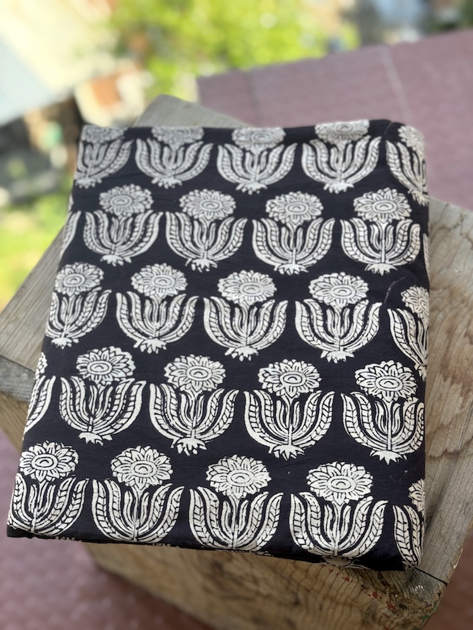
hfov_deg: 30.3
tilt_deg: -61.0
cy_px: 315
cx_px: 236
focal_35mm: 48
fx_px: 875
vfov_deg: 39.7
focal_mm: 6.76
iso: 64
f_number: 1.78
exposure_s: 1/442
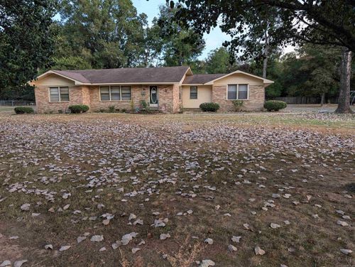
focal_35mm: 24
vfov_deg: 56.9
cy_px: 134
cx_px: 178
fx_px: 246
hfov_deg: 71.5
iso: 60
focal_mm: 6.9
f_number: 1.68
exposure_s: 1/149
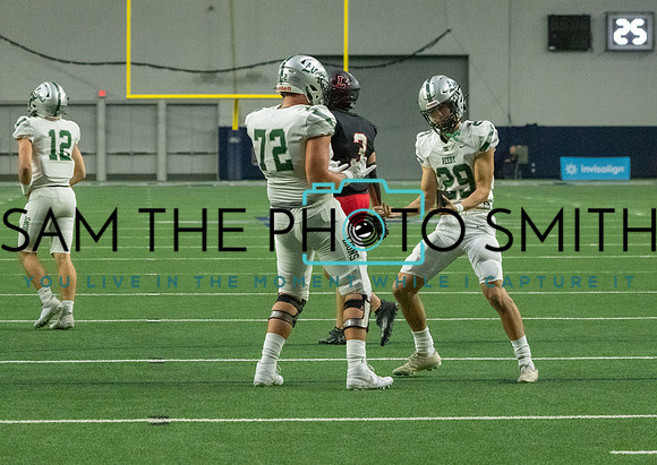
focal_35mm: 177
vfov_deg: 8.1
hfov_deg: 11.4
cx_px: 363
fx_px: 3291
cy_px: 175
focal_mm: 100
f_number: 4.5
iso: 12800
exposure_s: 1/1250
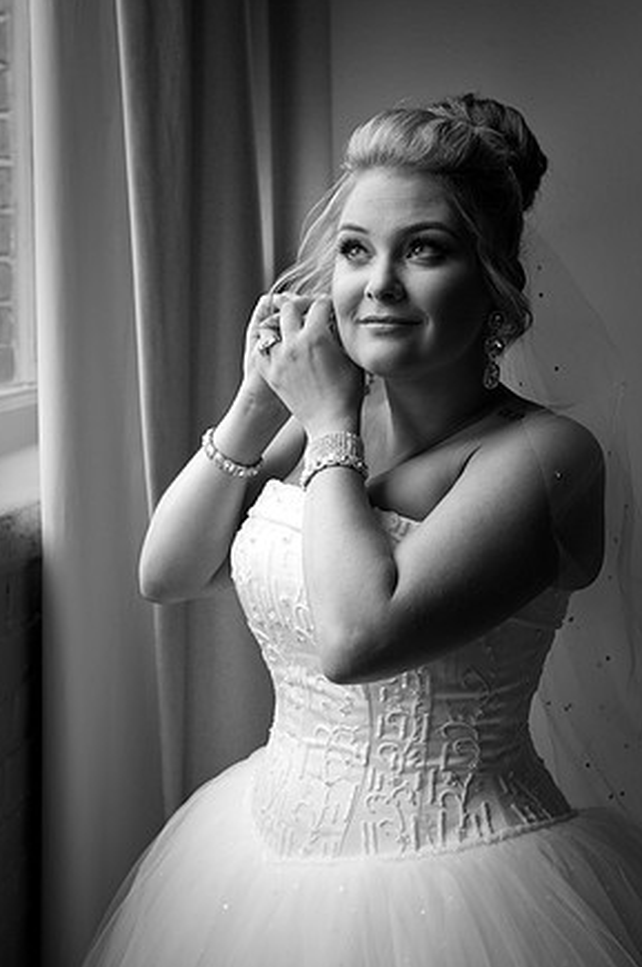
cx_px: 317
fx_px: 1662
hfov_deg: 21.9
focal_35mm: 62
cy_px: 489
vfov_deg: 32.4
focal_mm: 60
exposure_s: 1/160
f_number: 5.6
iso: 640
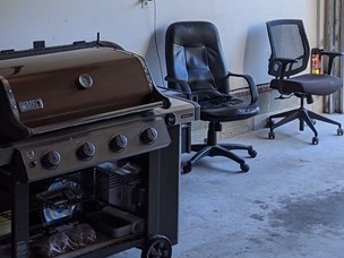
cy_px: -50
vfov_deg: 15.6
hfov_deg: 21.5
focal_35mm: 91
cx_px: 226
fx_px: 904
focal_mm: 4.44
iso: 53
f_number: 1.8
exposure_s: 1/120
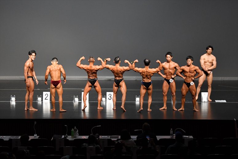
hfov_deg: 16.1
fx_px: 839
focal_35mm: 127
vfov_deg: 10.8
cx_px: 119
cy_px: 80
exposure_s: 1/400
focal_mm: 85
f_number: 5.6
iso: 4000
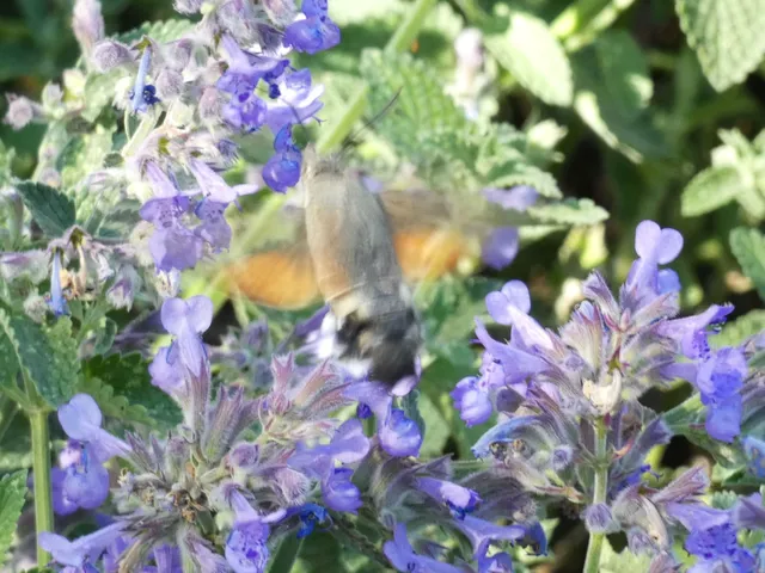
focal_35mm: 274
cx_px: 382
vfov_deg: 5.4
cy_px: 286
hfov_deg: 7.2
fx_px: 6055
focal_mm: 49.1
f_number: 5.5
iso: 200
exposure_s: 1/80
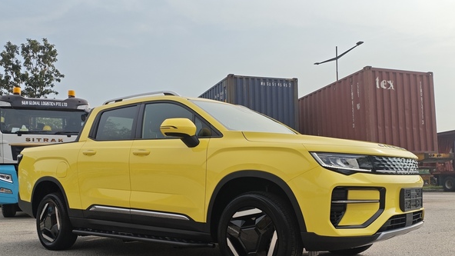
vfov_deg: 36.3
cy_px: 171
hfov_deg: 61.0
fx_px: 386
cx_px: 226
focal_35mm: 32
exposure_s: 1/5066
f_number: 1.59
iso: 50
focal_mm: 4.94
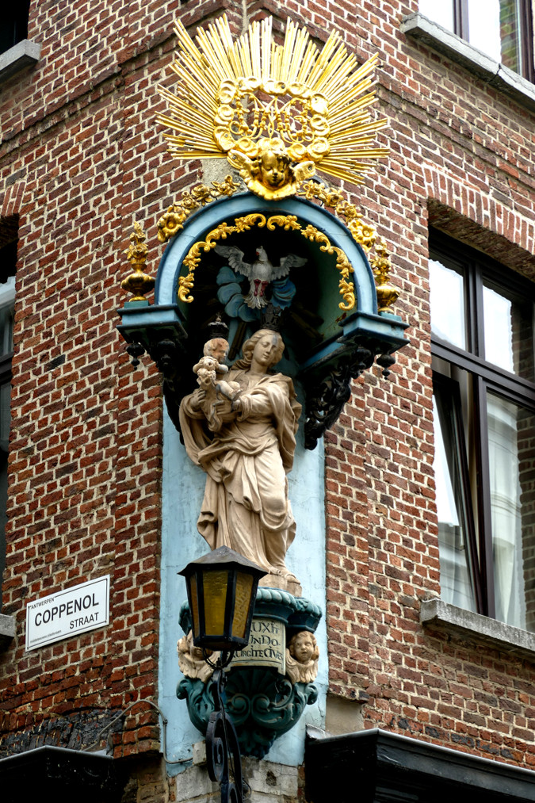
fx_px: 1962
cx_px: 265
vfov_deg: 23.1
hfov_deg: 15.5
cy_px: 399
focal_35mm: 88
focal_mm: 31.8
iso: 125
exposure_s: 1/100
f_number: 3.8
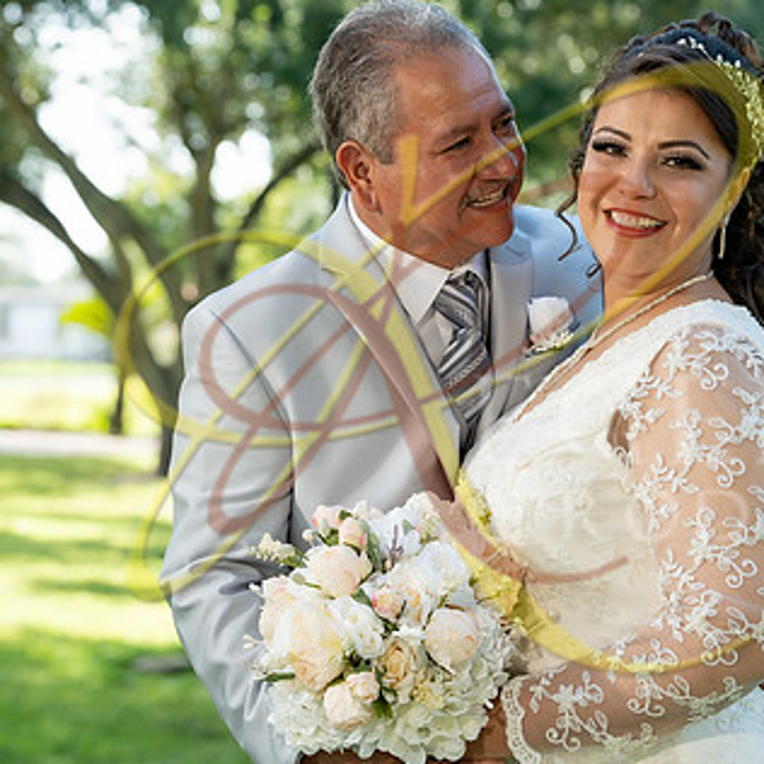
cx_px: 578
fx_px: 2647
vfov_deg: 16.4
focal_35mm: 106
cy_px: 369
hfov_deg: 16.3
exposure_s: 1/500
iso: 500
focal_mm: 68
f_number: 4
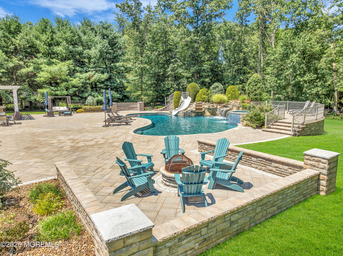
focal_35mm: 24
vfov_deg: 56.8
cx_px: 172
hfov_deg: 71.6
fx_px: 238
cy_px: 128
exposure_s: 1/1600
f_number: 2.8
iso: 110
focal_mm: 12.29
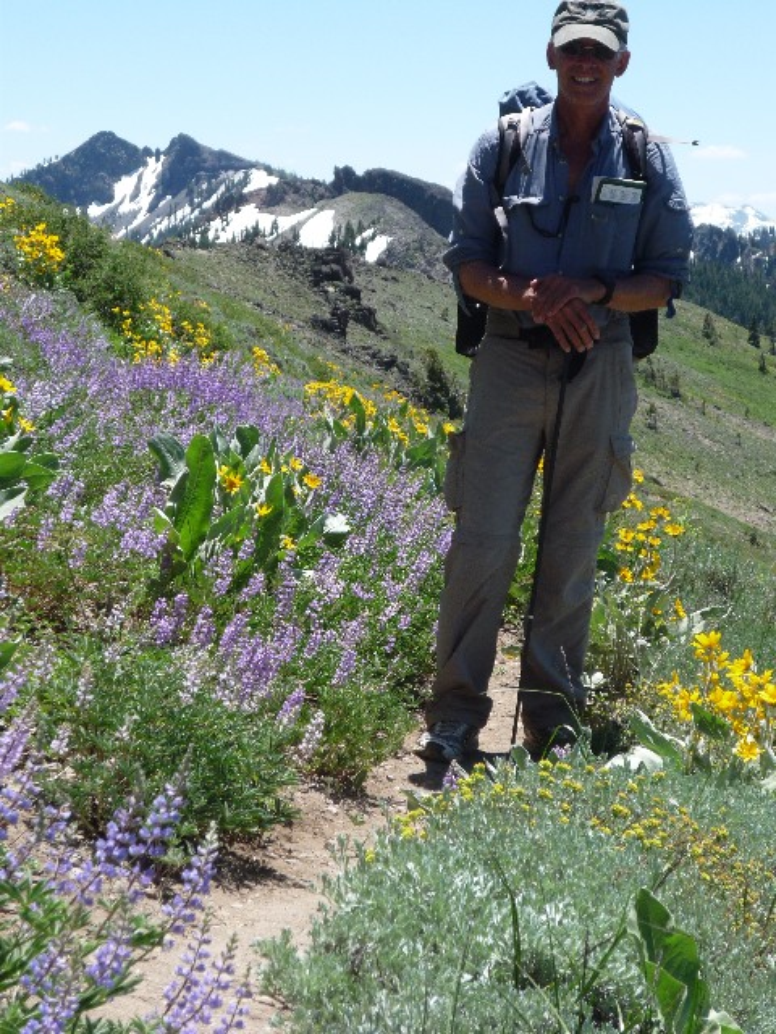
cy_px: 517
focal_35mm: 88
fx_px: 2630
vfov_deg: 22.3
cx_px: 388
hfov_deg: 16.8
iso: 100
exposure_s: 1/320
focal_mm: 14.2
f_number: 5.6
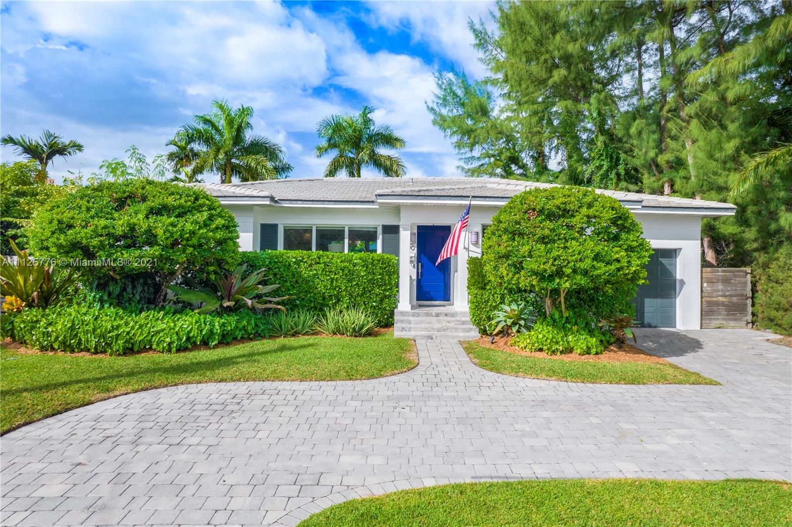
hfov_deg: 78.6
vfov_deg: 57.2
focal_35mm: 22
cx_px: 396
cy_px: 264
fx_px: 484
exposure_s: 1/2500
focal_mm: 8.38
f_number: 2.8
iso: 120
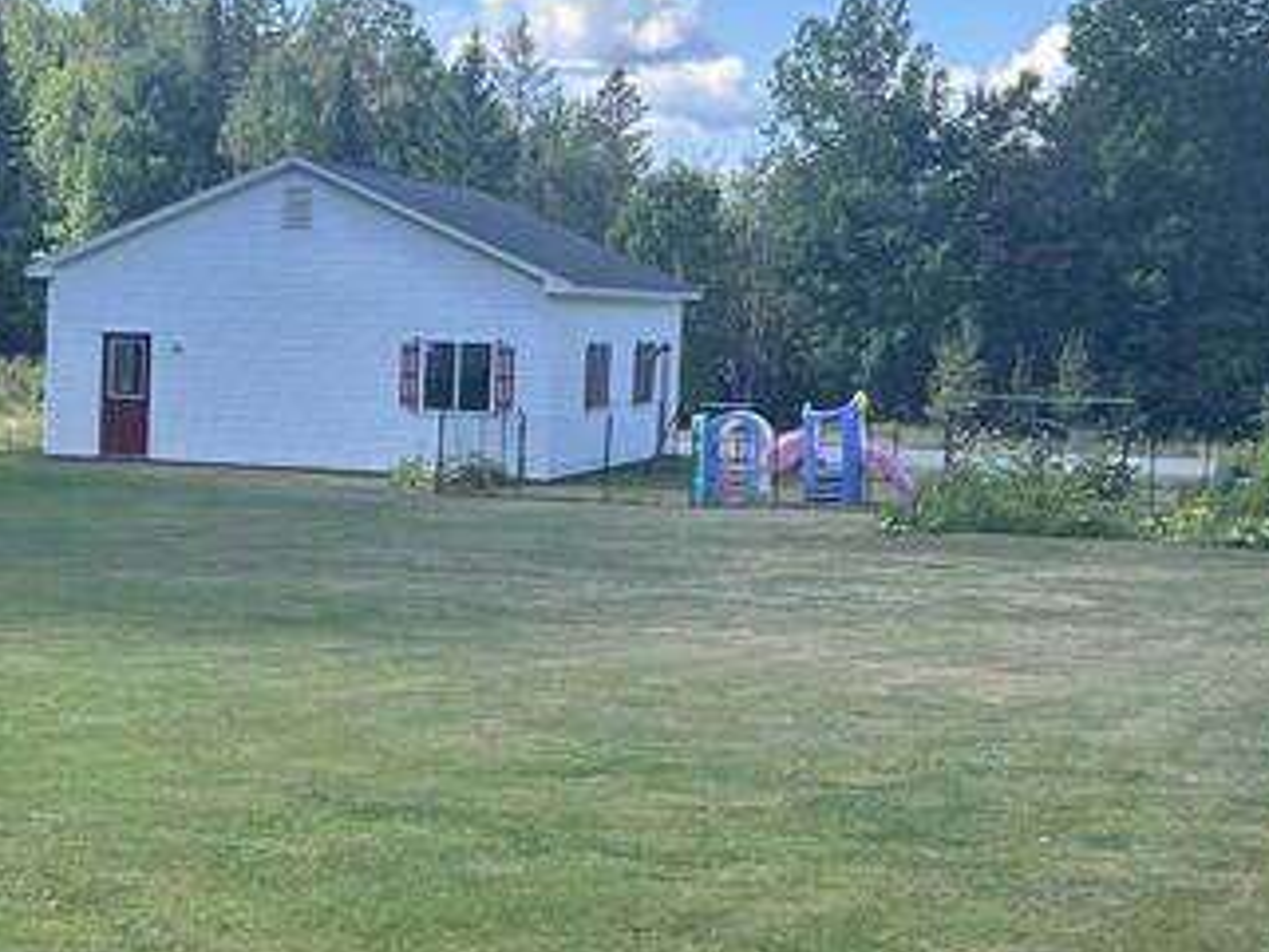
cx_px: 186
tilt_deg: -5.3
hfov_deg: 23.1
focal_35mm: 83
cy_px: 581
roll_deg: -2.6
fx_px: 3044
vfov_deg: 17.8
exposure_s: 1/1377
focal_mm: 5.7
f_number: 1.5
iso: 50
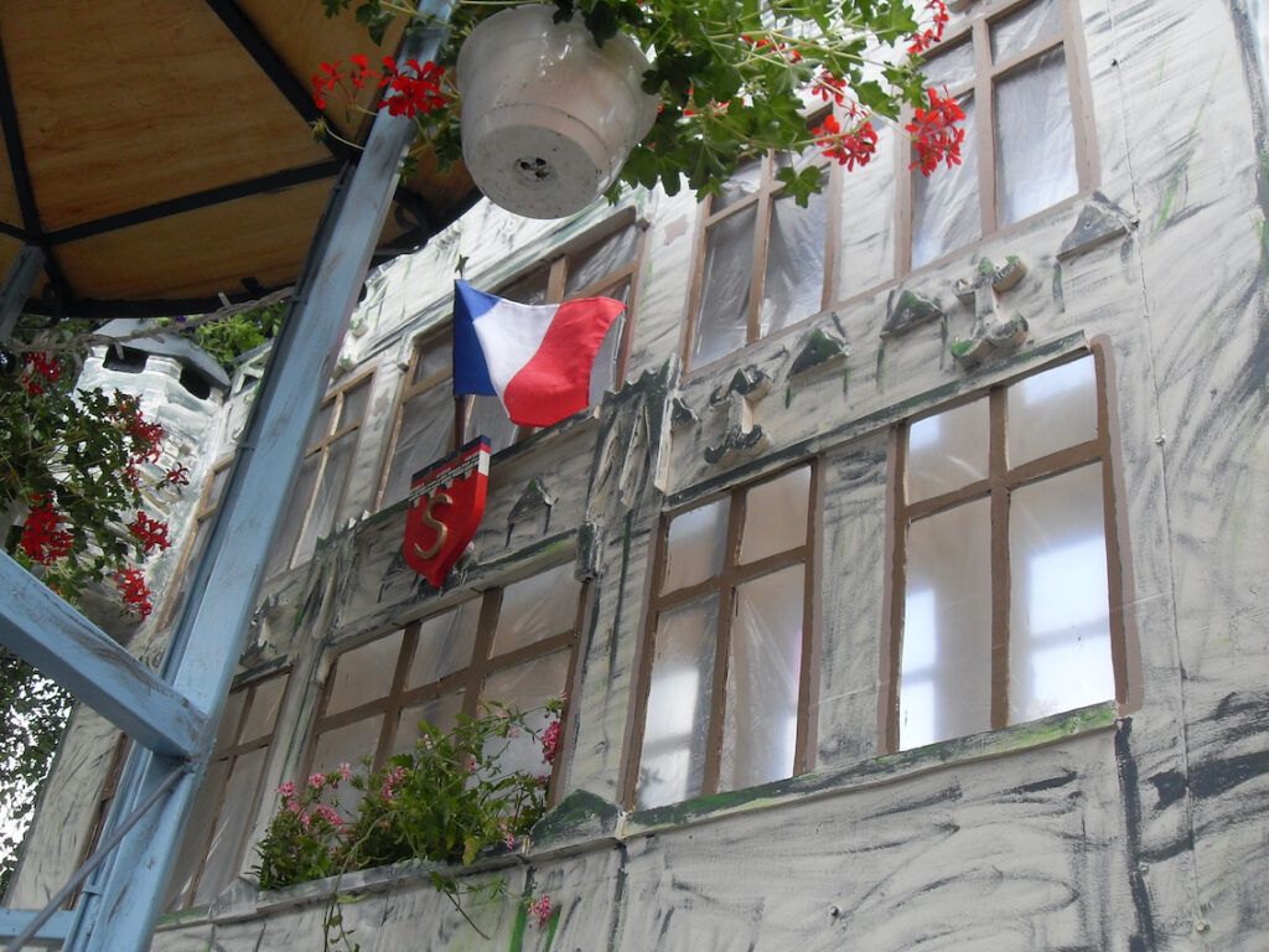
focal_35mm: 37
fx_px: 1356
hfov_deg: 50.1
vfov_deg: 38.7
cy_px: 476
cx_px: 634
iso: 80
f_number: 2.8
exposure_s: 1/180
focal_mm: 6.3
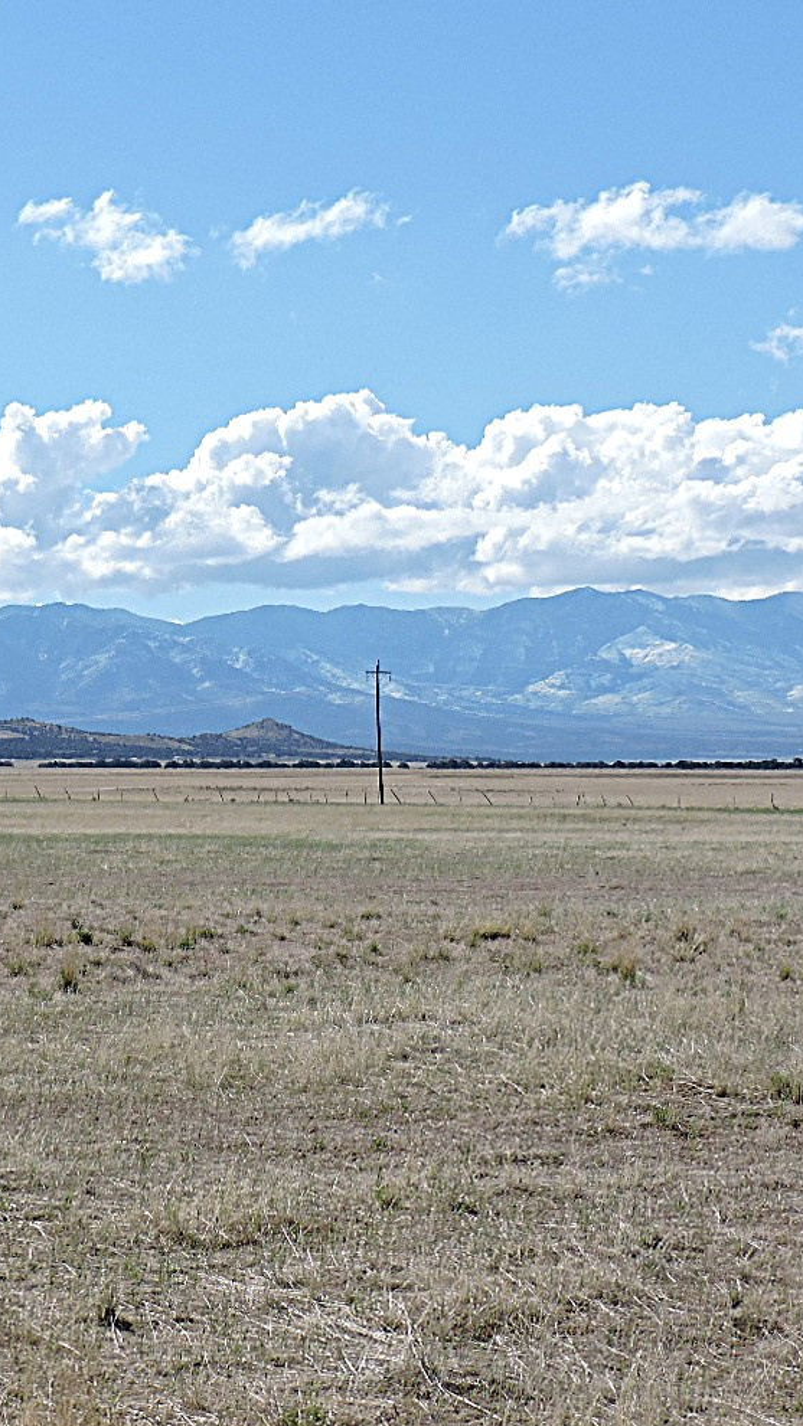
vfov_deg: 24.2
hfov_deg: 13.7
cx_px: 218
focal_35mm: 88
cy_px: 749
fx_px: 3331
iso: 100
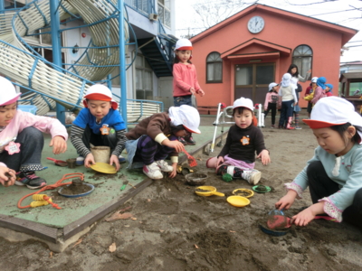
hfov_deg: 71.6
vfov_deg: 56.8
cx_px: 181
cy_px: 136
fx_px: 251
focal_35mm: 24
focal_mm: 4.24
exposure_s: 1/250
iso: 80
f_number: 3
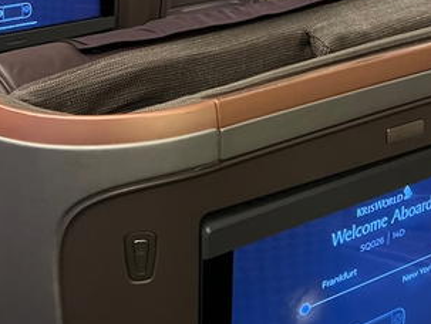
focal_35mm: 72
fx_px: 898
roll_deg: -2.9
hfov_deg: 26.7
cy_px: -85
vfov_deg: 19.1
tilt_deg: -12.8
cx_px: 320
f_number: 1.5
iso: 640
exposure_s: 1/34
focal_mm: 5.7
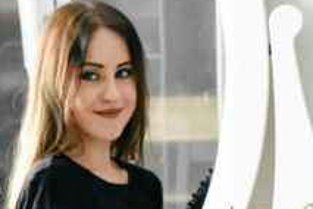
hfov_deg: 9.5
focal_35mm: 214
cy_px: 264
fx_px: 1860
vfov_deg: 6.4
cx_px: -48
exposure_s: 1/60
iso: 4000
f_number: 5
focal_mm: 38
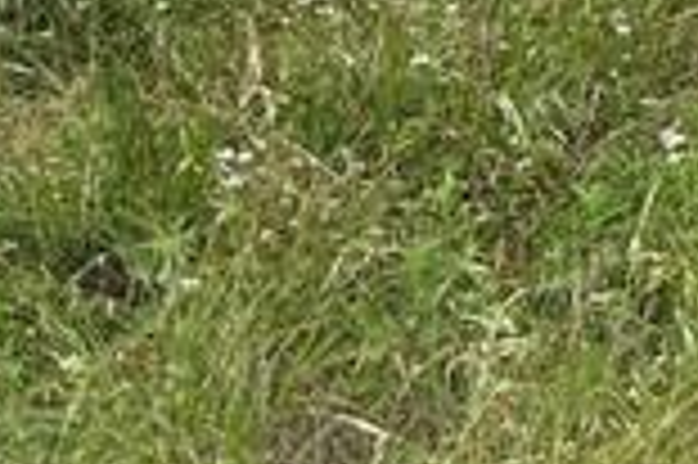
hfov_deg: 9.3
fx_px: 3467
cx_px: 2026
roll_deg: -1.8
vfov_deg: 7.1
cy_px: -761
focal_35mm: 179
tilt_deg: -1.6
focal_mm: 5.7
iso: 50
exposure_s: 1/1531
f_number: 1.5
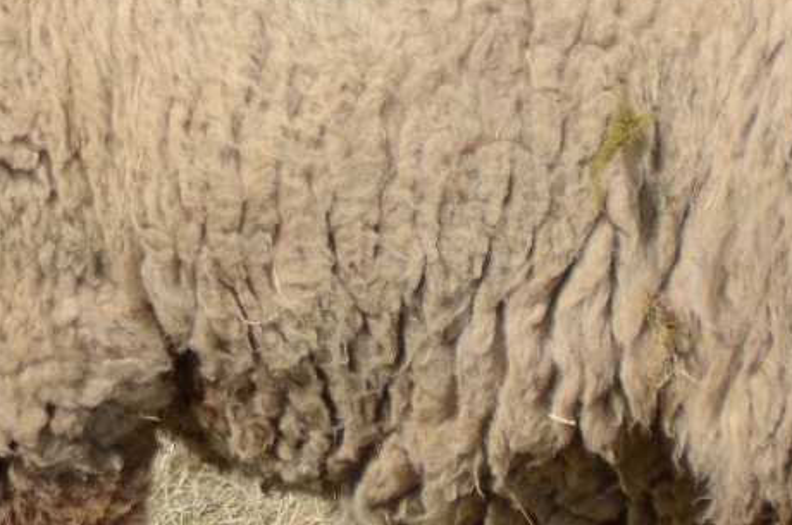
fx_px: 27105
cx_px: 207
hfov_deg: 1.7
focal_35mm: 1234
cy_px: -41
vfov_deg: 1.1
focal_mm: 185
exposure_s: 1/400
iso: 100
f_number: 6.3
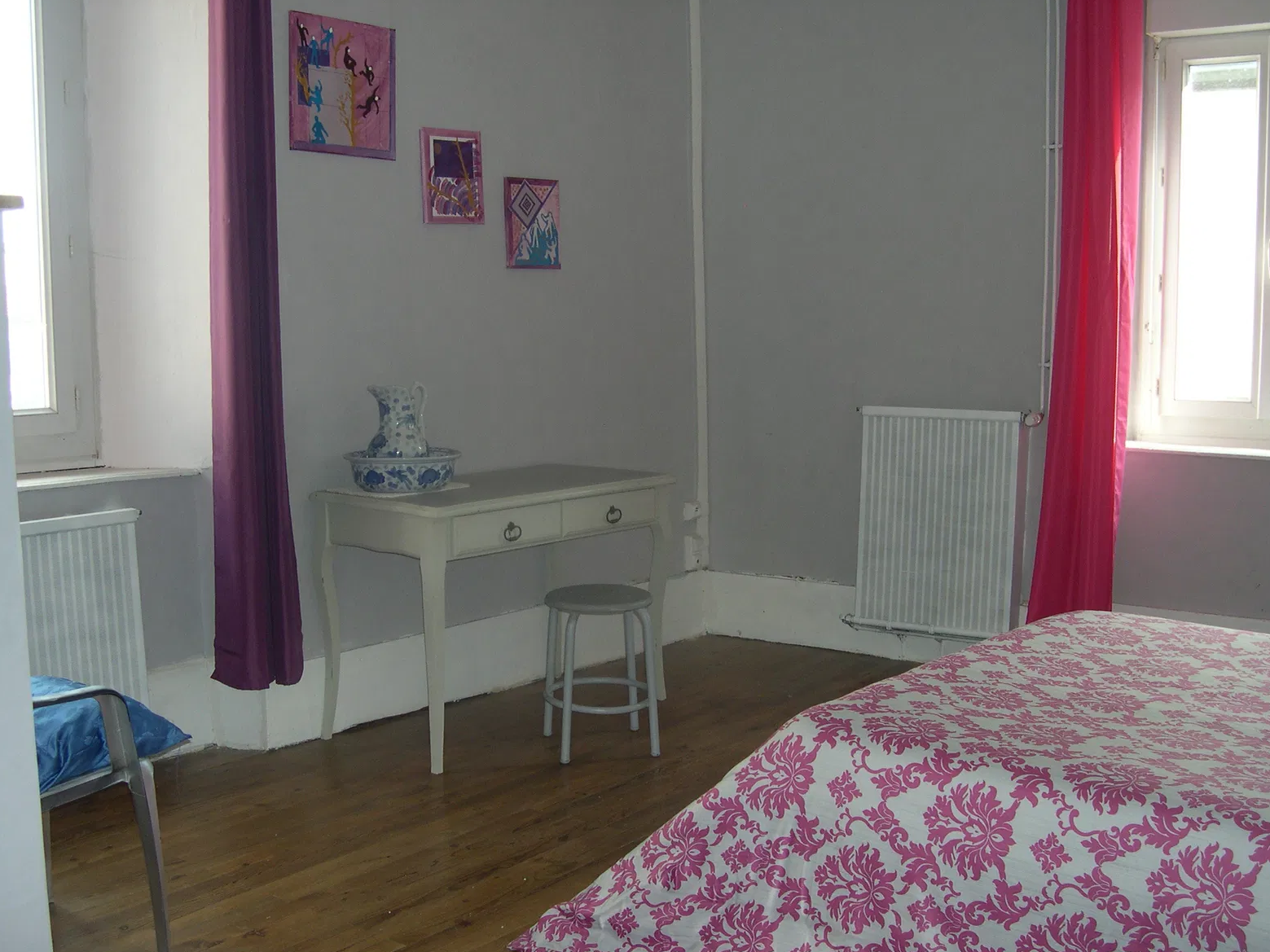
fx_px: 1431
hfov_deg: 47.9
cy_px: 482
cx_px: 634
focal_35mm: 39
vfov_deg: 36.8
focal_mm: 8
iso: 125
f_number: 2.8
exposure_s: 1/60
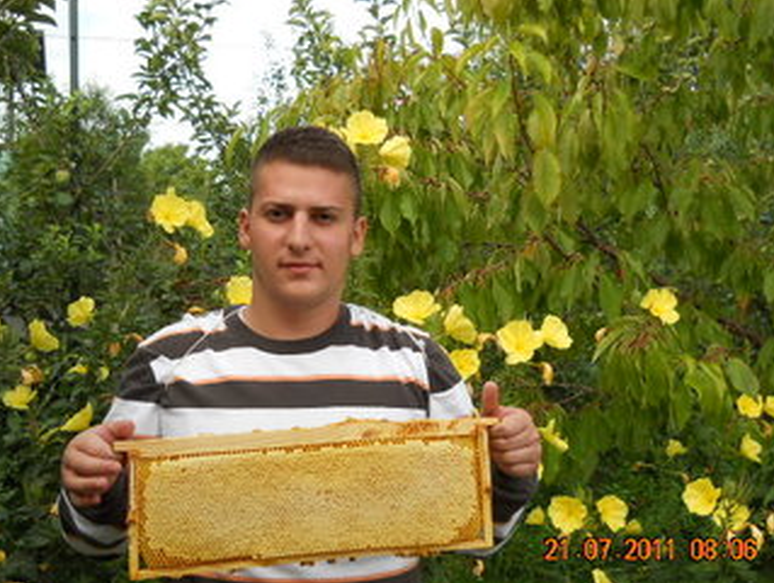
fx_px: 1007
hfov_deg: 42.0
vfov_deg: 32.2
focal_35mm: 45
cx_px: 366
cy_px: 298
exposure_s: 1/200
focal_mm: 6.72
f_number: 3.1
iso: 80
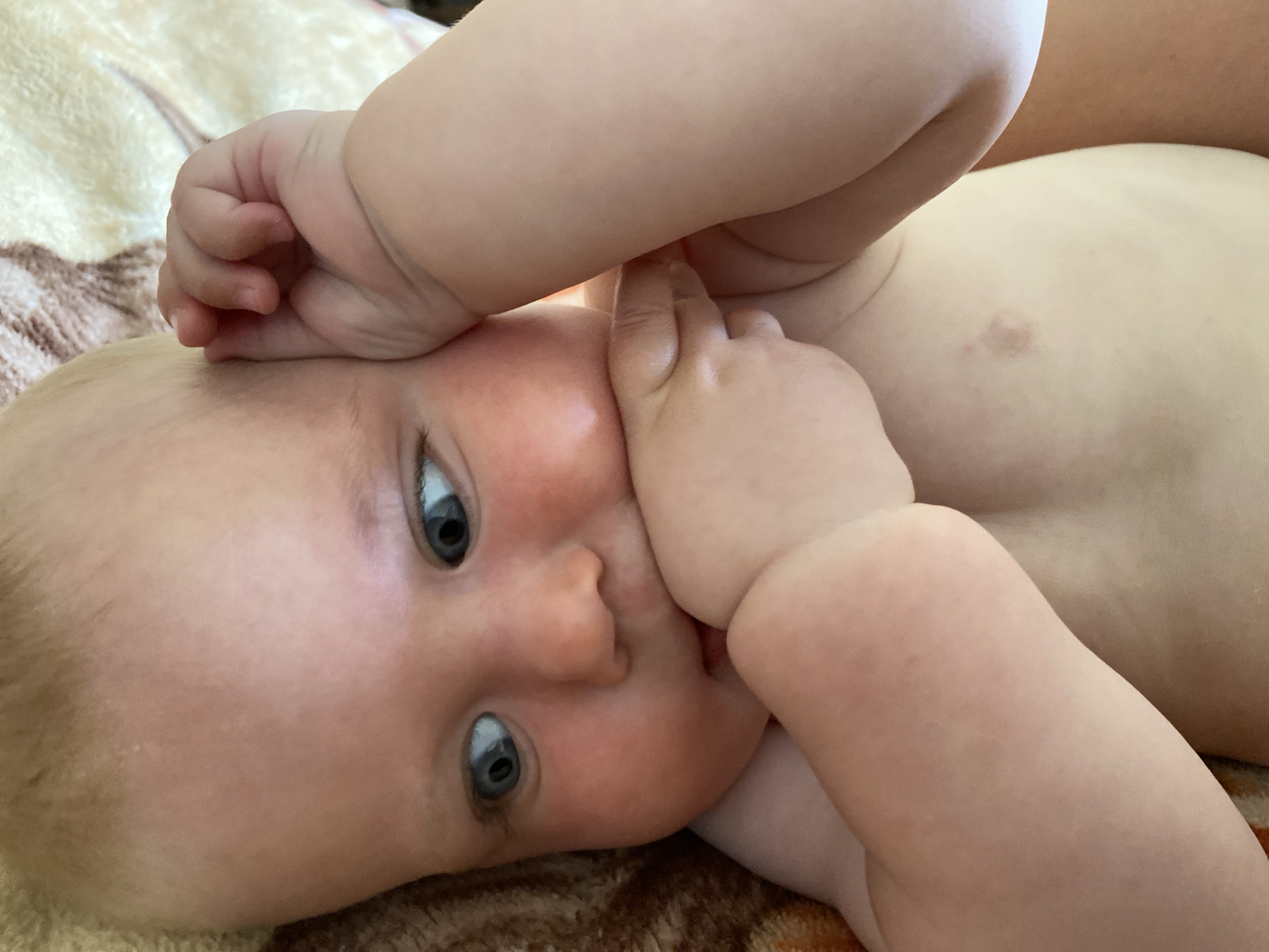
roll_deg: +7.0
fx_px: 953
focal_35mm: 26
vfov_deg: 53.1
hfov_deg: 67.3
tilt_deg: -33.9
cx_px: 634
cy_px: 476
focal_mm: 4.25
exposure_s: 1/33
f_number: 1.8
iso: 640
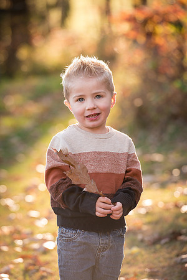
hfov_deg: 6.9
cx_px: 94
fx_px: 1558
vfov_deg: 10.3
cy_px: 140
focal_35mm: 200
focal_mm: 200
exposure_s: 1/250
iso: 500
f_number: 5
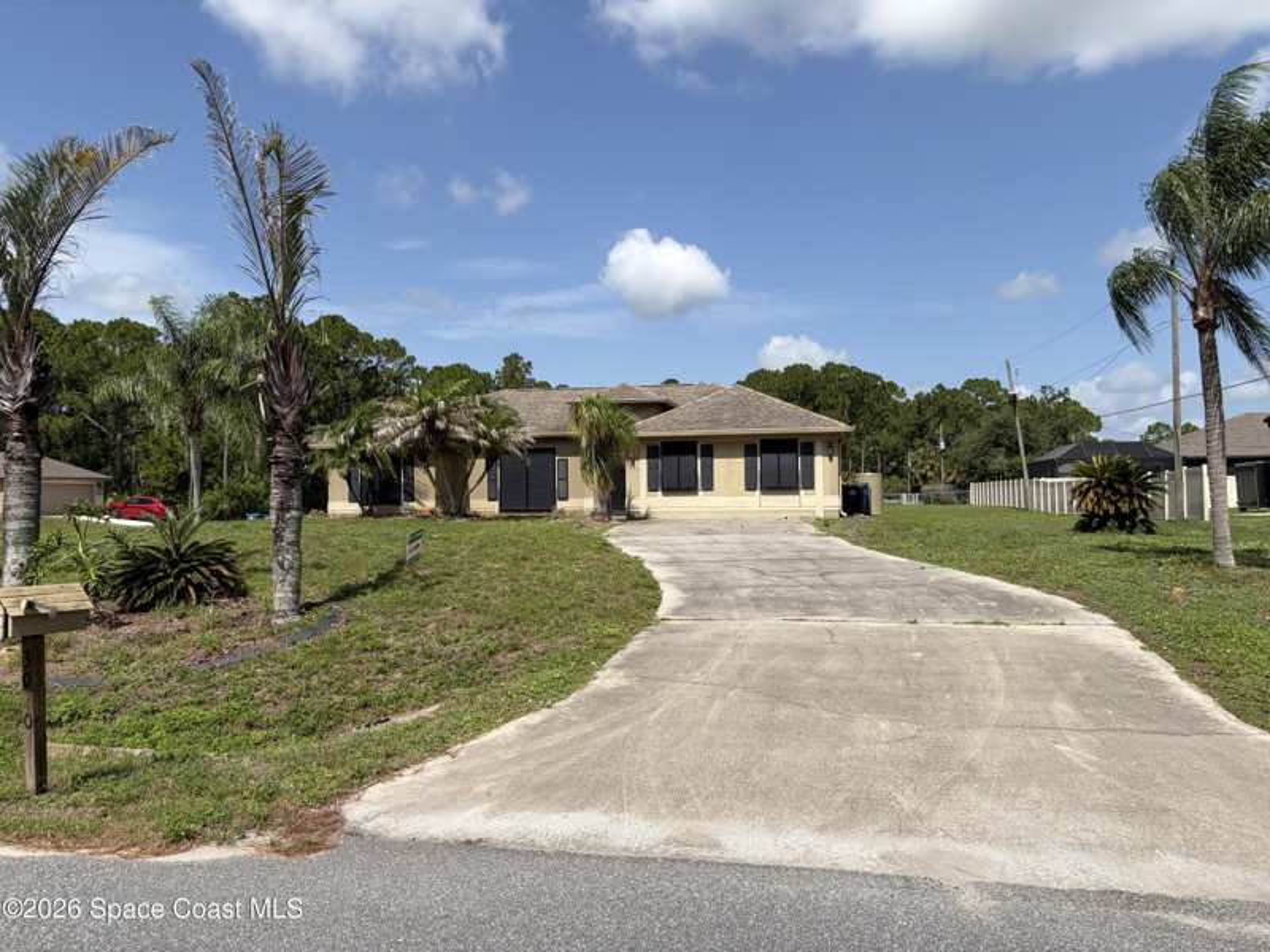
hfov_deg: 67.3
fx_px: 954
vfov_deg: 53.1
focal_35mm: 26
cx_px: 635
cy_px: 476
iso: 50
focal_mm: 5.96
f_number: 1.6
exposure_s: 1/4608
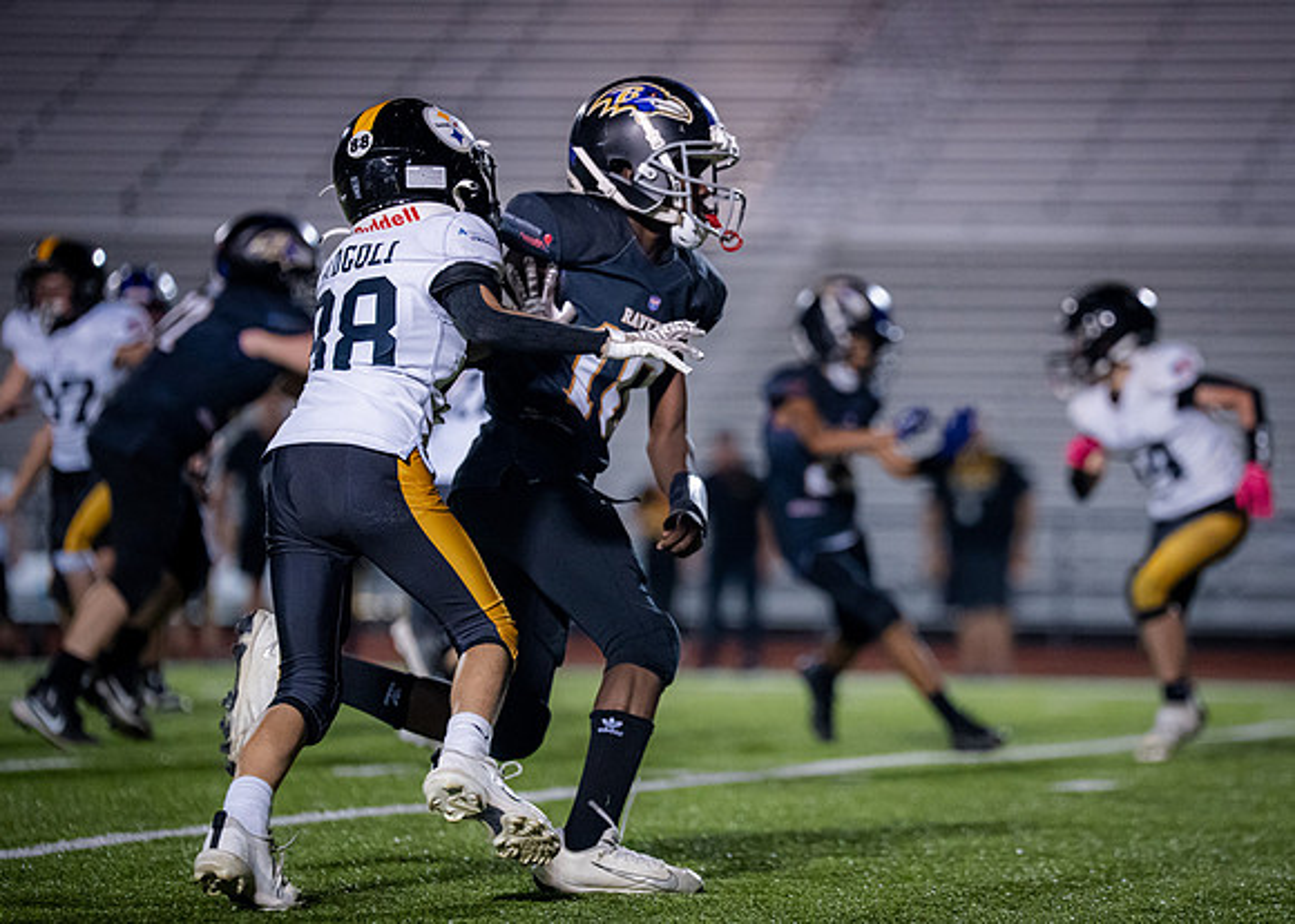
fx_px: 7918
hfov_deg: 9.3
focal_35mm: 215
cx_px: 819
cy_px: 458
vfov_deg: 6.7
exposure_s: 1/1000
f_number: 2.8
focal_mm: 173
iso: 4000
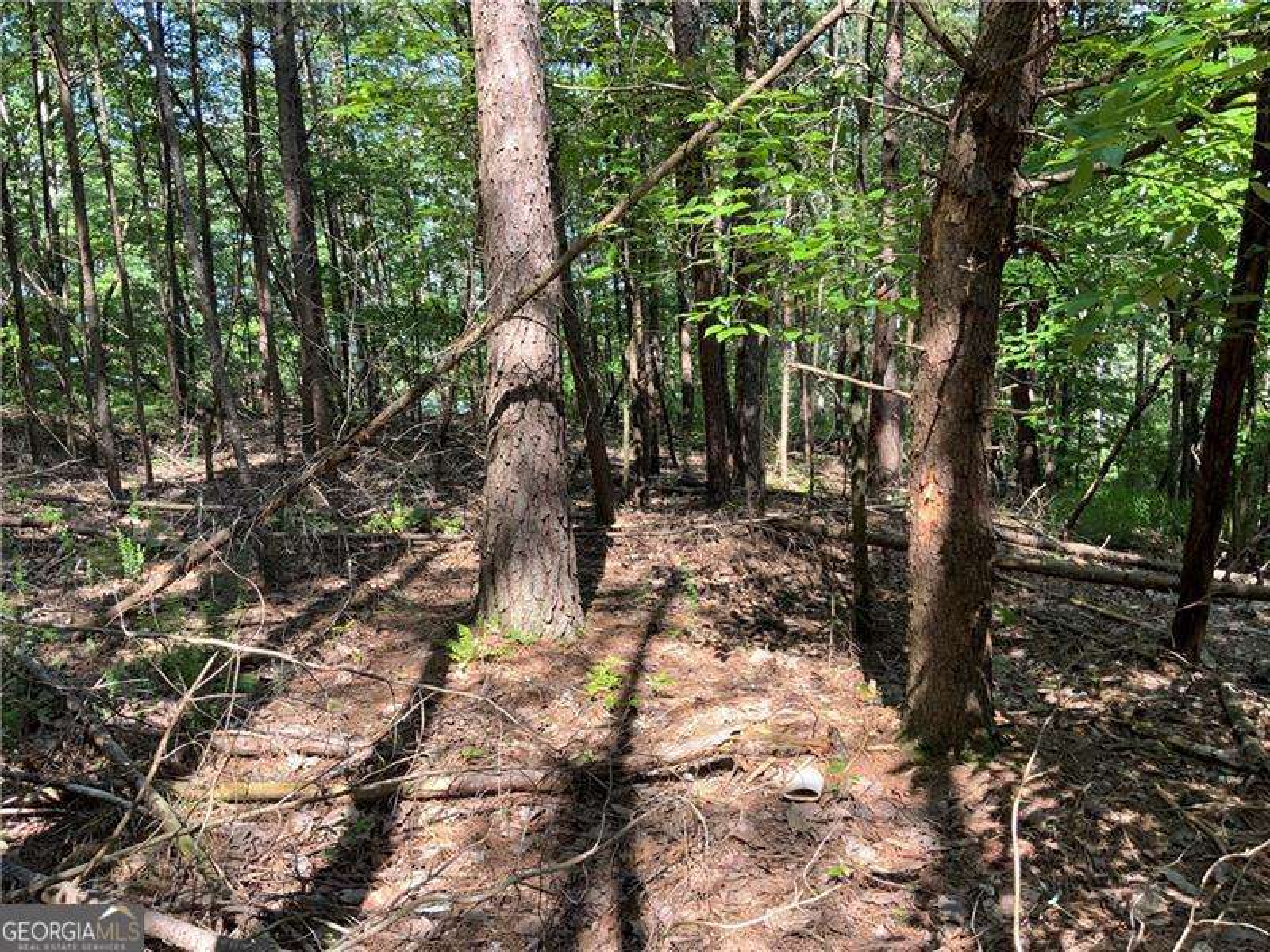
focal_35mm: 29
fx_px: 1064
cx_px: 635
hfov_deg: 61.7
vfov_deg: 48.2
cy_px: 476
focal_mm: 3
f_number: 1.8
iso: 16
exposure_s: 1/122
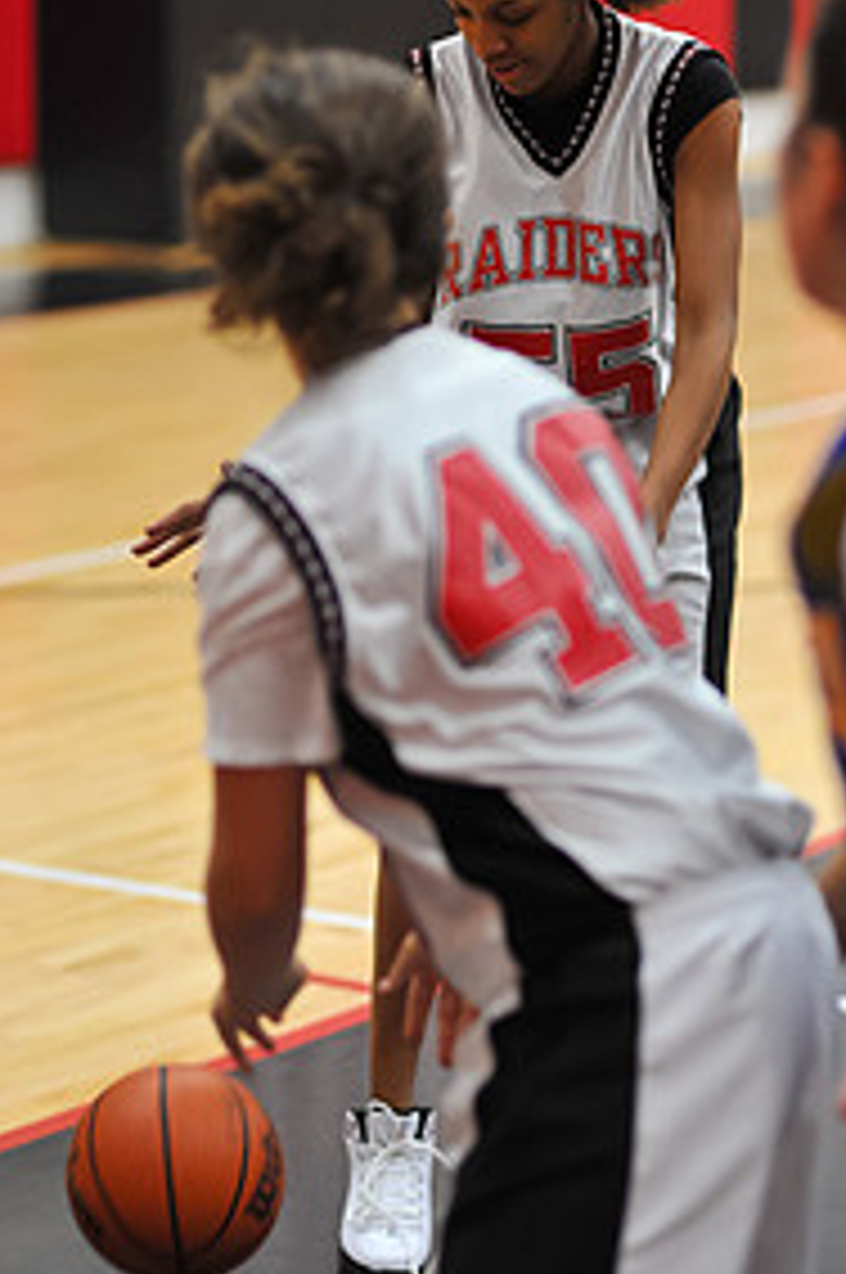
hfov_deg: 10.1
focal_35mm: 135
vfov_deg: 15.2
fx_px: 4770
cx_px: 412
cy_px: 536
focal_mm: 85
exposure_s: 1/500
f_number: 2.2
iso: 1600
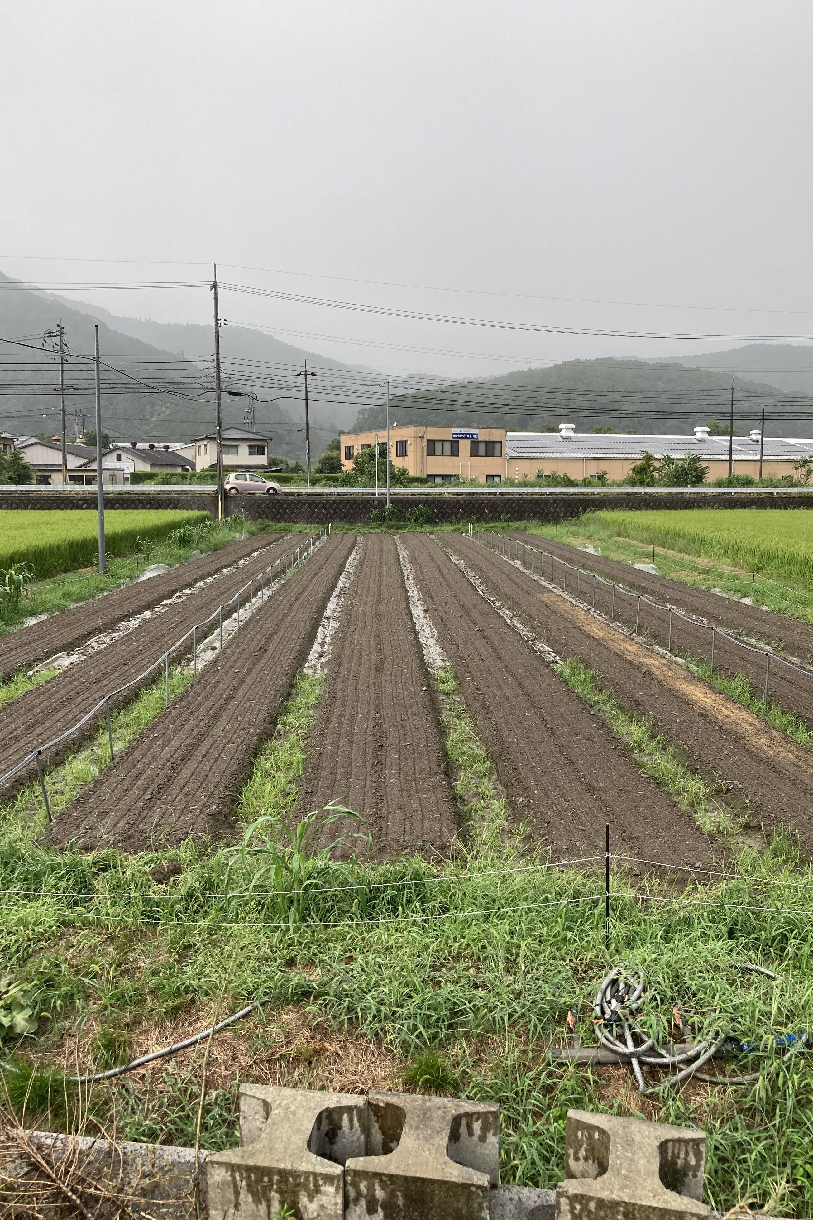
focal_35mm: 30
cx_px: 418
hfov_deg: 43.6
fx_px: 1016
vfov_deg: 61.9
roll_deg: +1.0
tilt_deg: -5.9
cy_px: 622
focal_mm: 3.99
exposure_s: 1/251
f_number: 1.8
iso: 20
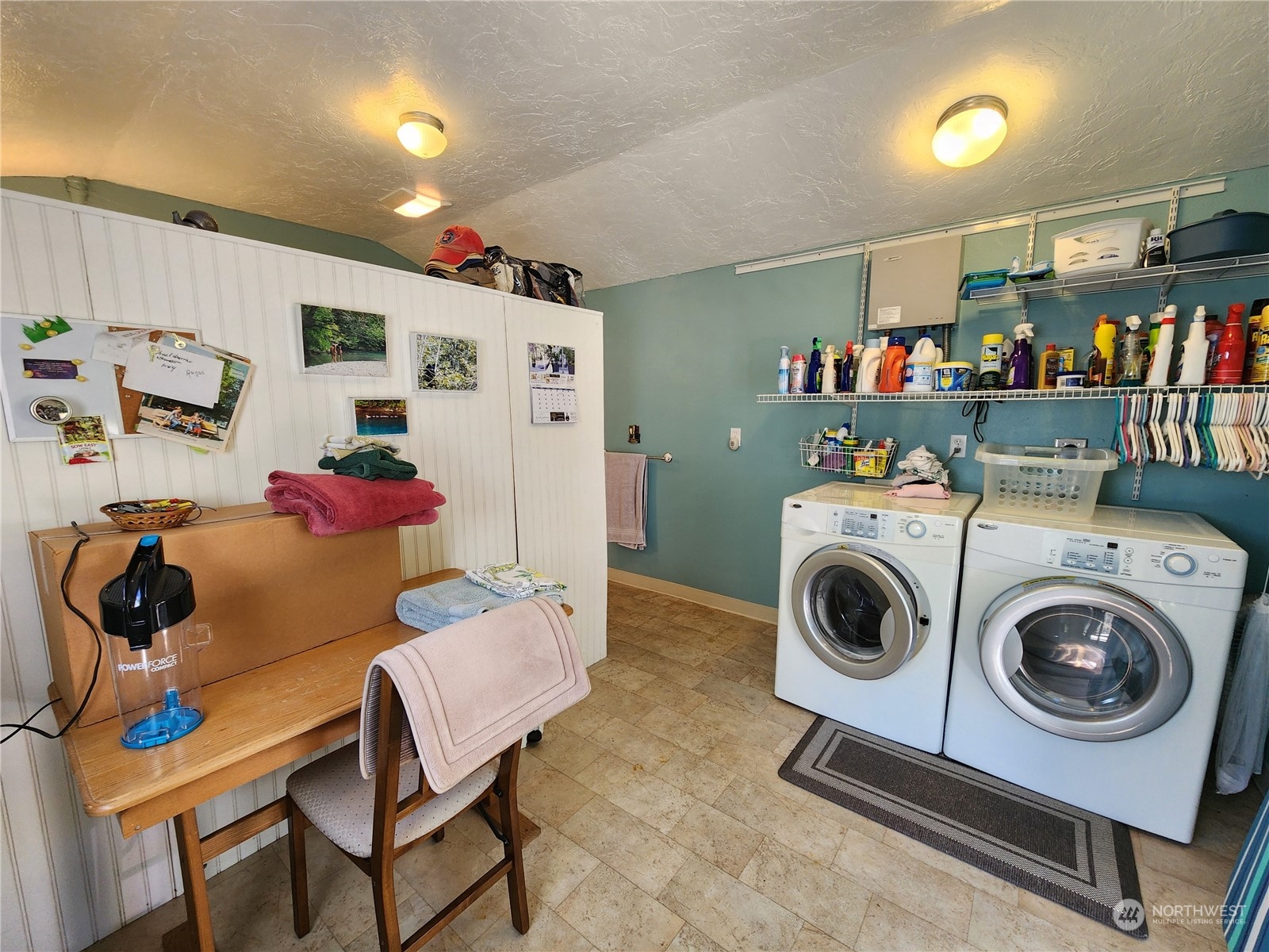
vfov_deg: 89.9
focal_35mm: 13
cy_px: 476
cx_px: 634
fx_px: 477
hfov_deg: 106.2
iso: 160
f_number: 2.2
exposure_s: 1/60
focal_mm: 2.2
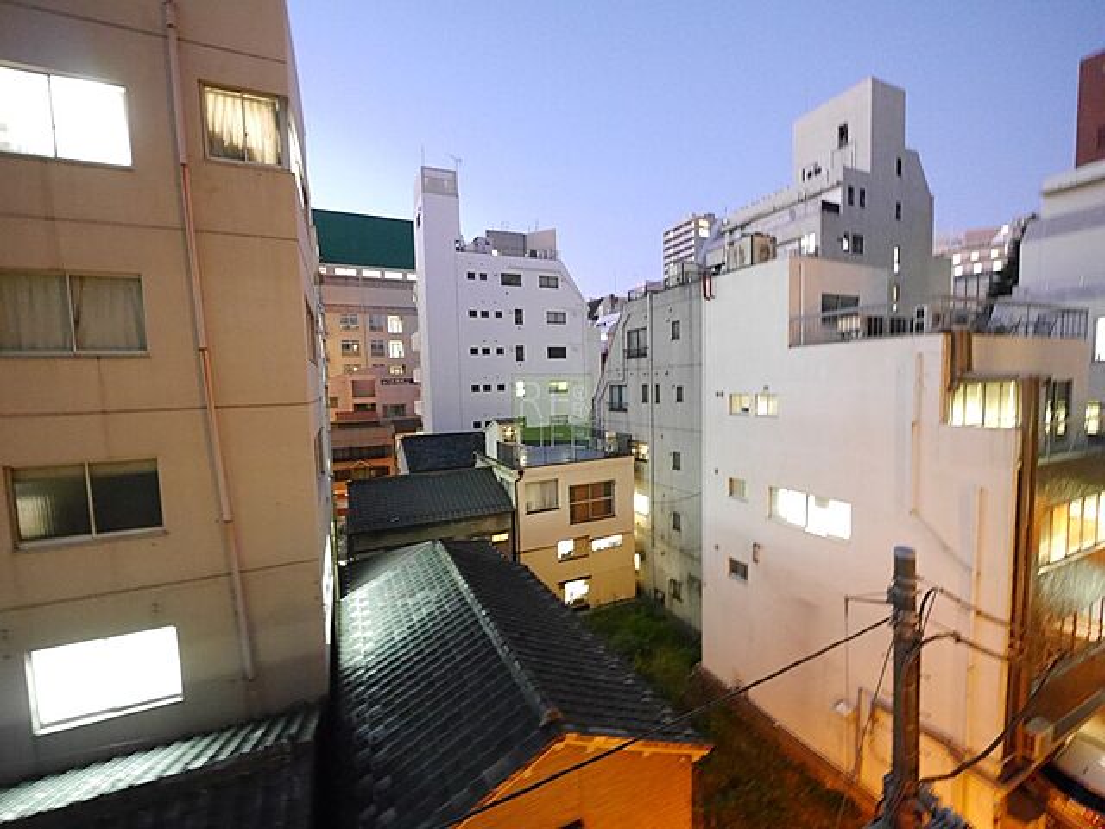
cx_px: 552
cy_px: 414
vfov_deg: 85.7
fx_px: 447
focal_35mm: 14
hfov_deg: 102.1
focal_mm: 7
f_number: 4
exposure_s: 1/5
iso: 3200
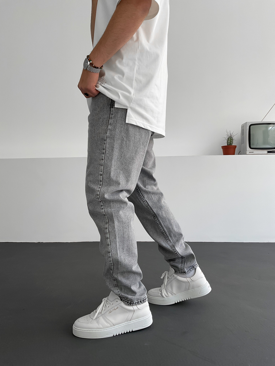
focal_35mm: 29
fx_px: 307
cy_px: 183
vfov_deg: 61.7
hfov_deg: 48.2
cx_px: 138
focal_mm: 3
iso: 32
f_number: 1.8
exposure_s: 1/120
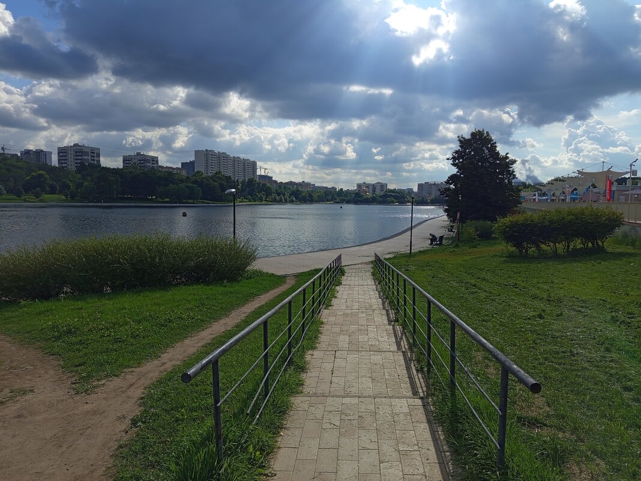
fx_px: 444
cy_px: 240
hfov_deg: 71.6
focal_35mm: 24
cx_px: 320
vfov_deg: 56.8
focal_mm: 5.24
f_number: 1.7
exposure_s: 1/2075
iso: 51
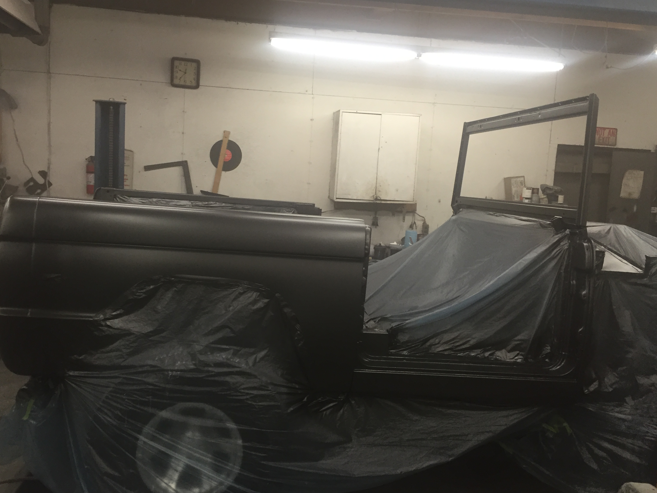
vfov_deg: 45.4
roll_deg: -2.8
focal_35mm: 31
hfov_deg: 58.3
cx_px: 309
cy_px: 244
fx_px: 588
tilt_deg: -5.5
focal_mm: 4.15
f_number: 2.2
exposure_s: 1/30
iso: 50
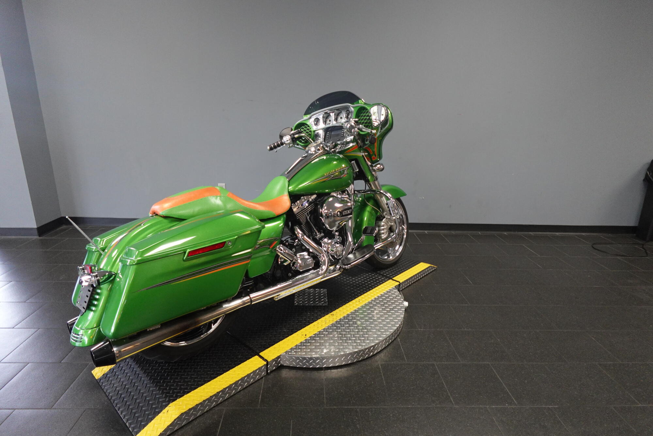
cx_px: 326
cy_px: 218
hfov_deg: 84.0
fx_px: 363
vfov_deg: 61.9
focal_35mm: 20
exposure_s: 1/160
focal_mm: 7.6
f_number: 2
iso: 1000
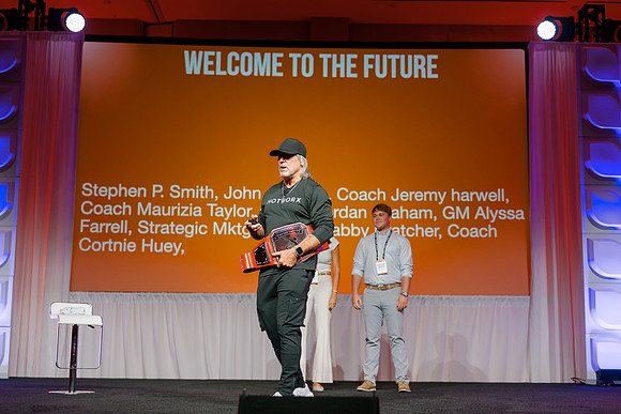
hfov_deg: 39.6
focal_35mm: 50
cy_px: 207
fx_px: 863
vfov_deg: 27.0
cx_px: 310
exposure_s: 1/200
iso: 400
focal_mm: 50
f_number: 2.5
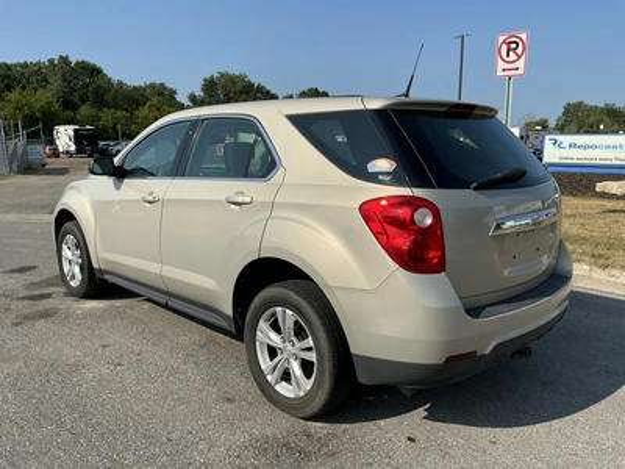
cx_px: 312
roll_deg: -1.1
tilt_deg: -6.5
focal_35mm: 28
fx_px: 506
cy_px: 234
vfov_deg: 49.7
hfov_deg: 63.4
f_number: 1.8
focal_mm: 3
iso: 25
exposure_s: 1/2538
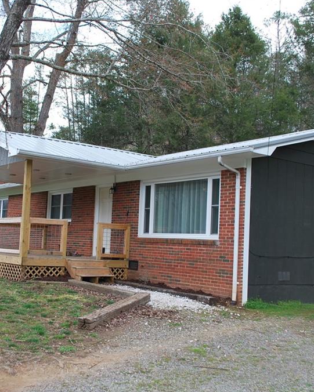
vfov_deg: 39.5
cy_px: 196
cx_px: 102
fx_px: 546
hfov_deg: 31.8
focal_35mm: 47
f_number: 5.6
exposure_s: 1/125
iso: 125
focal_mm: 22
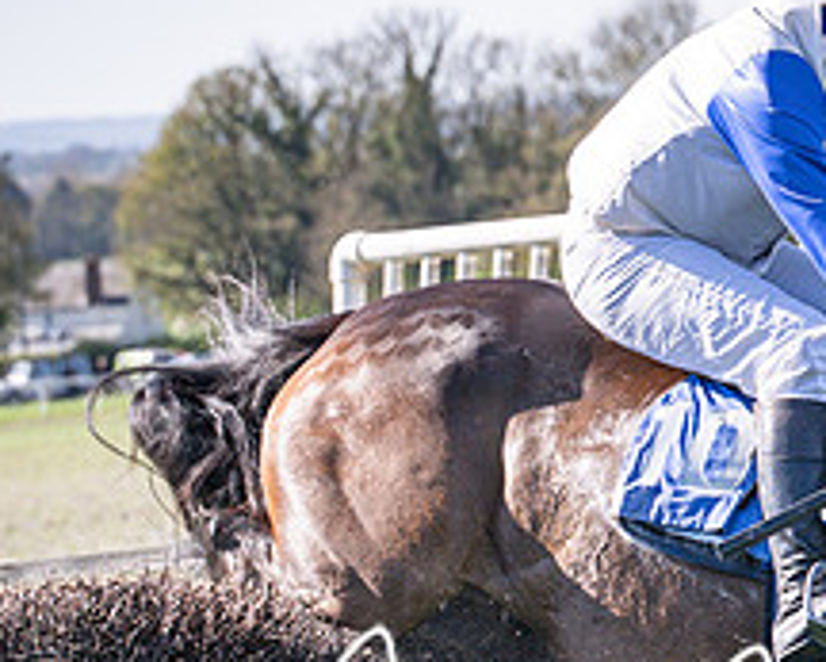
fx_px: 6946
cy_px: 609
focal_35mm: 284
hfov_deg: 6.8
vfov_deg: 5.4
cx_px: 808
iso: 200
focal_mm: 70
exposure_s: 1/1600
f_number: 4
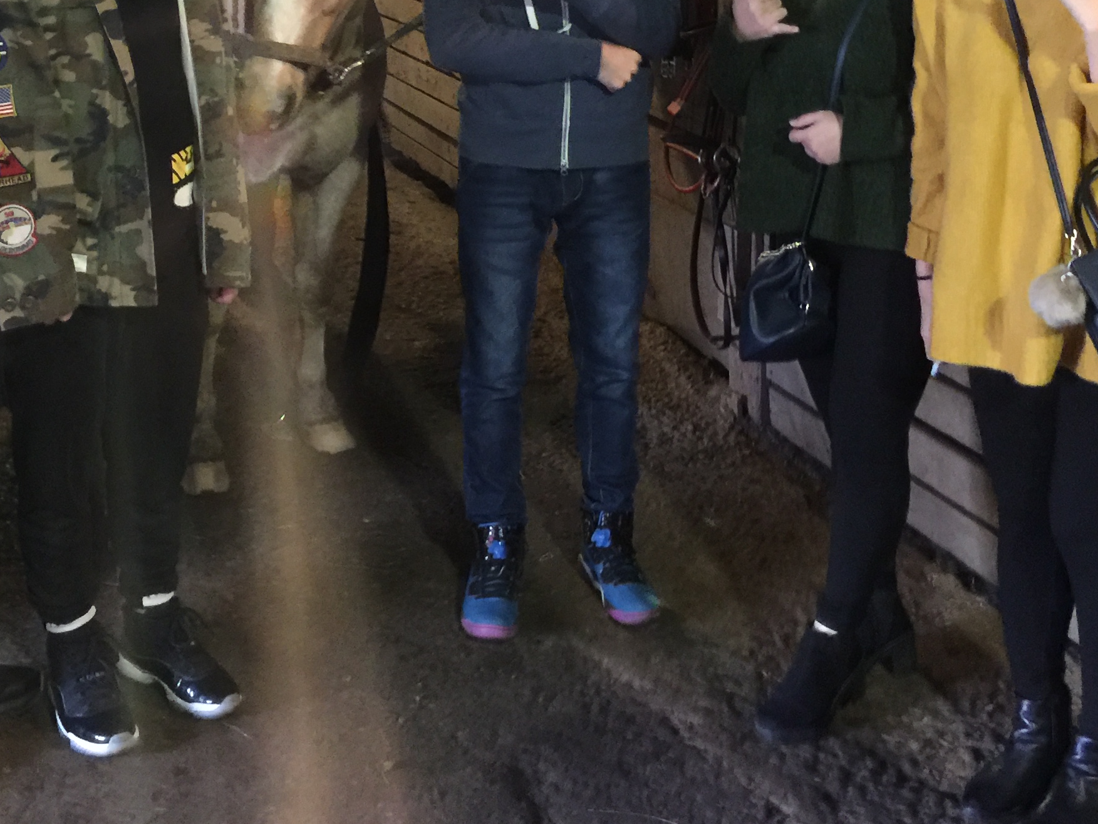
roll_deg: -1.8
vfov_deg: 26.2
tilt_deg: -10.3
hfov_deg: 35.1
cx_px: 329
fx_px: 1713
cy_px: 86
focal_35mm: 54
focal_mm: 4.15
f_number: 2.2
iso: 100
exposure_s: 1/4
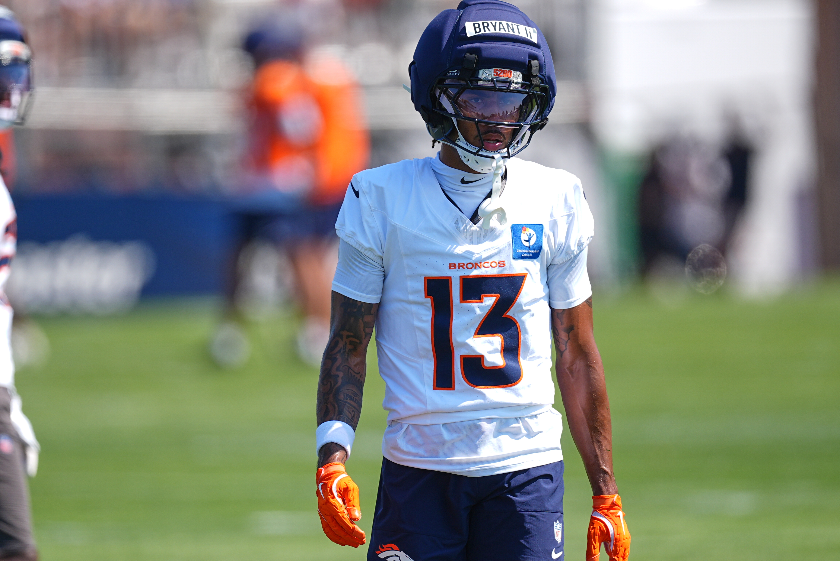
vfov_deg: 1.5
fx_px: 21018
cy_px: 280
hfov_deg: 2.3
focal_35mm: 900
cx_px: 420
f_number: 4
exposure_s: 1/1250
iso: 200
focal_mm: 600
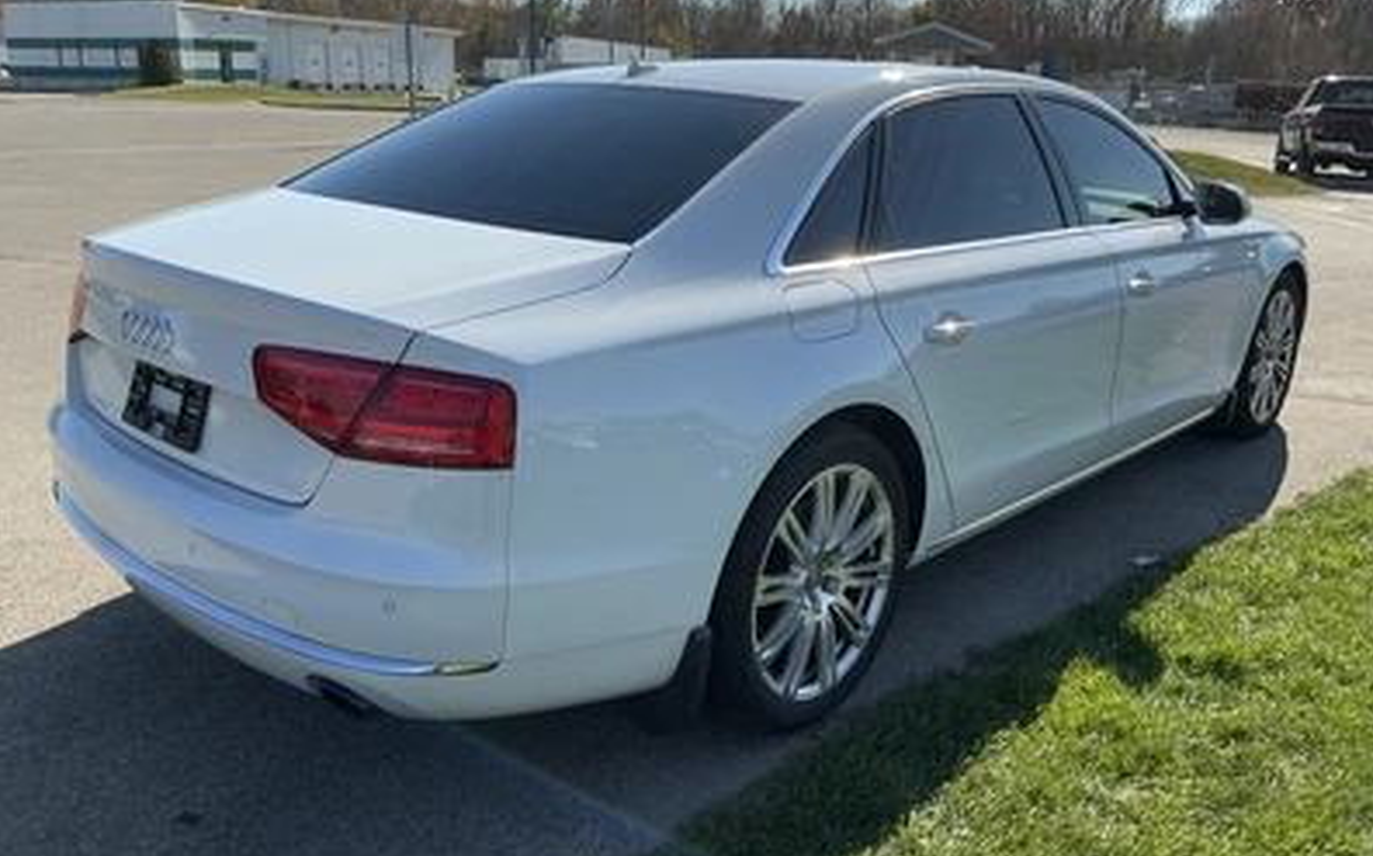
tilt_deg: -14.5
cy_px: 392
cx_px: 683
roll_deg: -0.3
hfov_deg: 62.9
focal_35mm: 30
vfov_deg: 41.7
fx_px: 1122
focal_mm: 3
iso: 25
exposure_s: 1/1490
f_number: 1.8
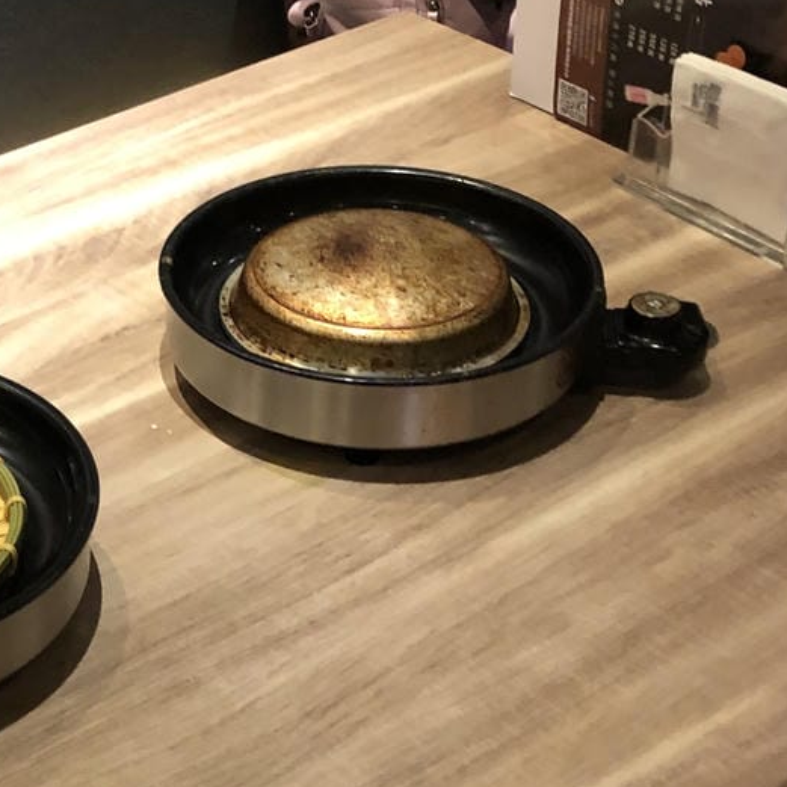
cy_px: 492
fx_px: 1955
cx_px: -32
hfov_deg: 21.8
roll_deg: +4.3
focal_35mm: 76
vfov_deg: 22.7
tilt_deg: -36.2
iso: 100
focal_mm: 3.99
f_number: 1.8
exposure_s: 1/7
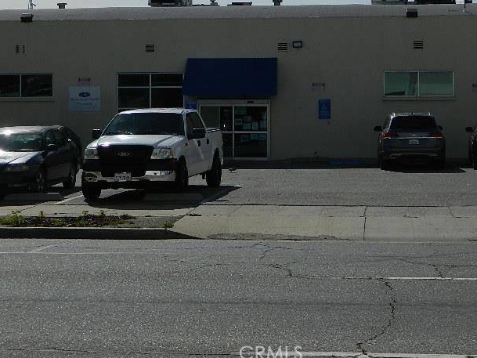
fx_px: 1089
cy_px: 63
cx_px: 290
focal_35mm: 79
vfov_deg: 18.5
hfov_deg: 24.7
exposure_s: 1/500
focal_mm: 8.4
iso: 80
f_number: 10.2
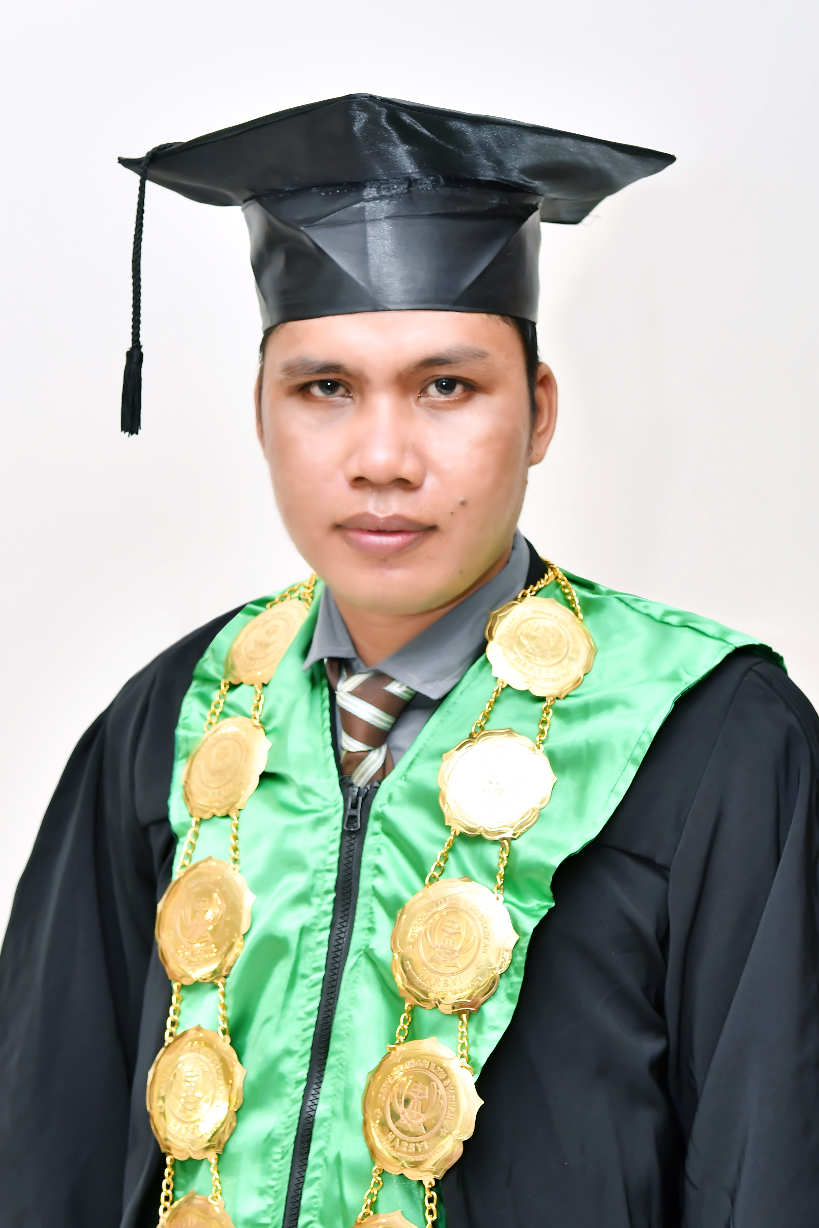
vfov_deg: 35.1
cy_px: 614
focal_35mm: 57
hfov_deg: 23.8
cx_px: 410
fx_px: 1945
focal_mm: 38
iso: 800
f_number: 4.5
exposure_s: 1/80
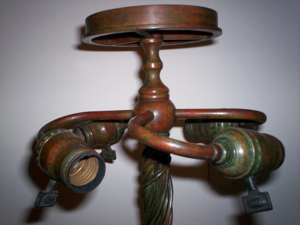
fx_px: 312
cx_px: 150
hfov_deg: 51.4
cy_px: 112
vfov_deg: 39.7
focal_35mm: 36
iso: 140
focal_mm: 6
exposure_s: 1/60
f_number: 4.5
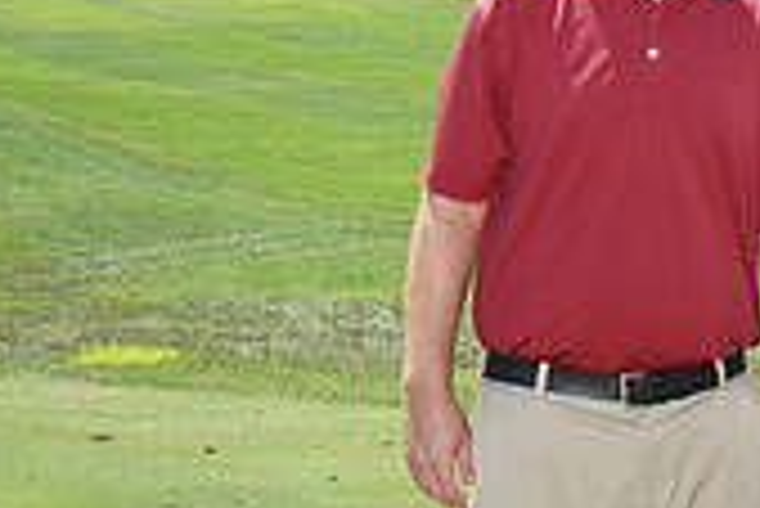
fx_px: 2683
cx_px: 994
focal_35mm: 127
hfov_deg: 15.3
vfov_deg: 10.8
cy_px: 380
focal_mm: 37
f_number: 18
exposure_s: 1/200
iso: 800
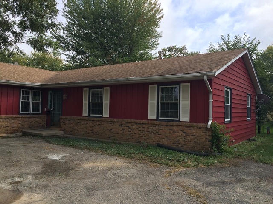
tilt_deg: +1.9
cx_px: 136
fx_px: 229
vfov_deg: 48.2
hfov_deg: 61.7
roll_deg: -1.2
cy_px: 102
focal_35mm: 29
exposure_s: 1/1140
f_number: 2.2
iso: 32
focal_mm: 4.15
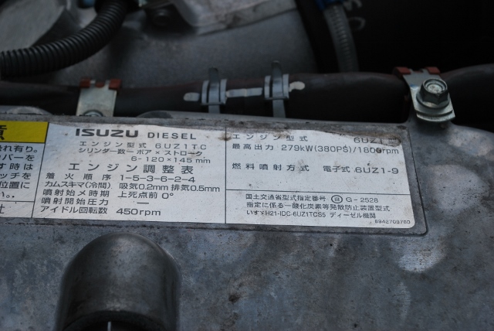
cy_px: 166
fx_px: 1133
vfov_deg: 16.6
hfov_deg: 24.6
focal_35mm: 82
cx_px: 247
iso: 100
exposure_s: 1/320
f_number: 9
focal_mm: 55
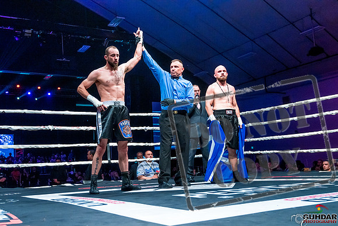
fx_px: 369
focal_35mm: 39
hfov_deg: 49.0
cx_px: 148
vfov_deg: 34.0
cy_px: 126
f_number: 4
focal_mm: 35
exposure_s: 1/800
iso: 4000
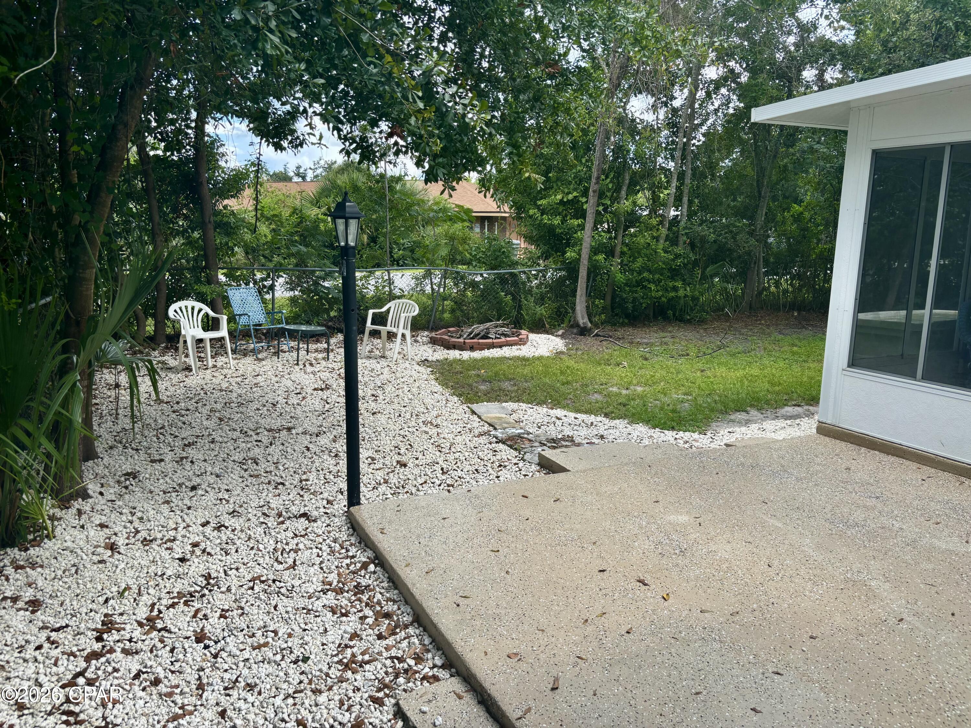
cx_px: 486
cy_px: 364
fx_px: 729
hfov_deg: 67.3
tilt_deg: -11.6
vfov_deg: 53.1
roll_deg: -0.6
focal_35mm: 26
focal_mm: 5.96
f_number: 1.6
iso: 50
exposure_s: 1/918
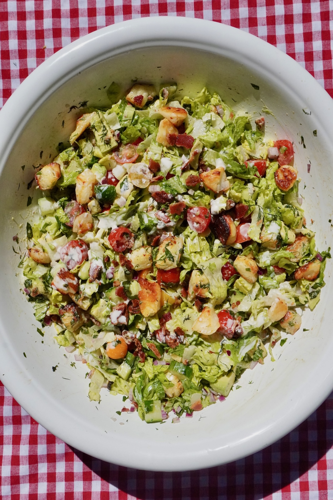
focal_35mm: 38
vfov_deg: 51.3
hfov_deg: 35.5
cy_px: 250
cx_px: 166
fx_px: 520
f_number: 16
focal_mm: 25
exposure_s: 1/4000
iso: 2500
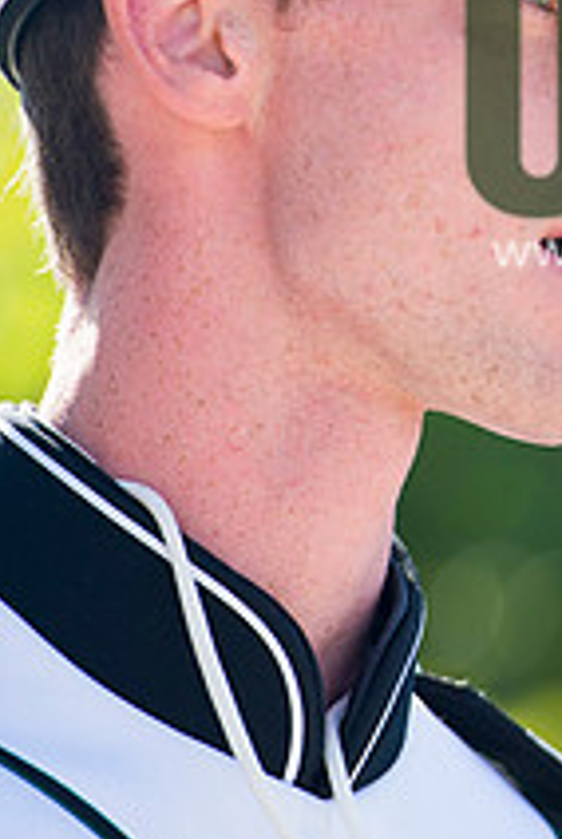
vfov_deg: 3.8
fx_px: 12743
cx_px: 764
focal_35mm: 546
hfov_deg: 2.5
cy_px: 111
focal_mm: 200
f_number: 4.5
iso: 200
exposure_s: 1/1000
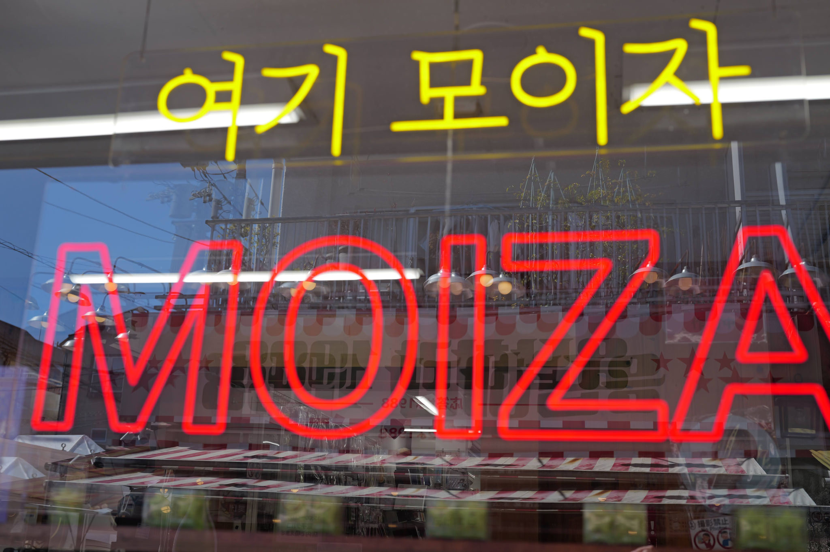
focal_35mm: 43
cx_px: 415
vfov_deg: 31.2
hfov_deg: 45.5
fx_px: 991
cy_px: 276
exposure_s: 1/250
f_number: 4.5
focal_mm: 43
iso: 100
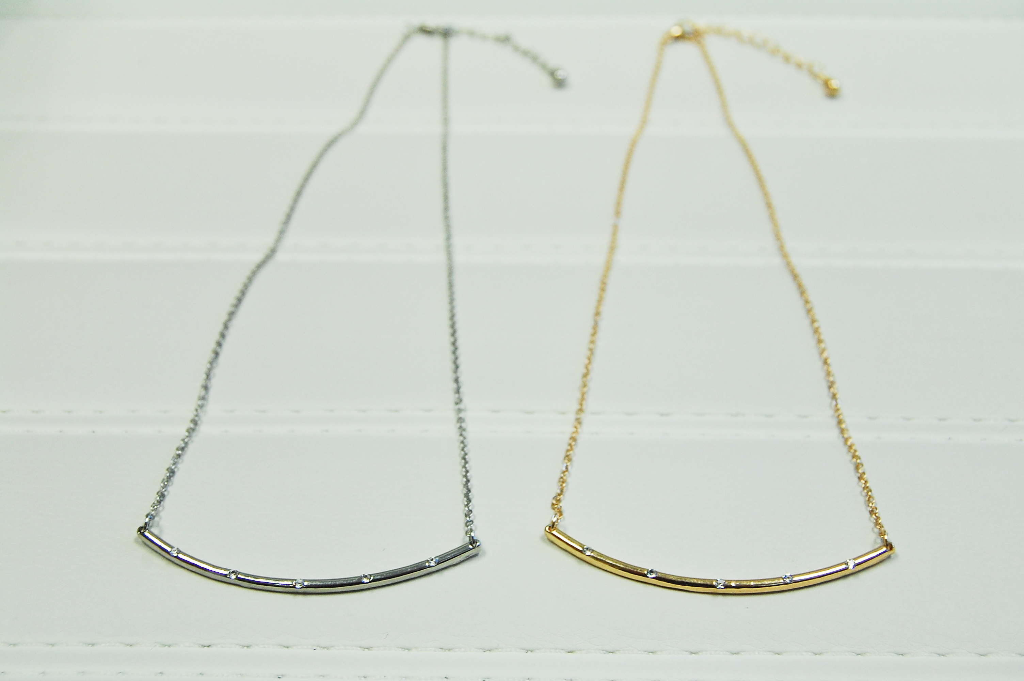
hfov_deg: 37.9
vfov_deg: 25.7
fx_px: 1492
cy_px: 340
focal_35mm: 52
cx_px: 512
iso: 800
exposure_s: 1/50
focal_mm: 35
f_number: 9
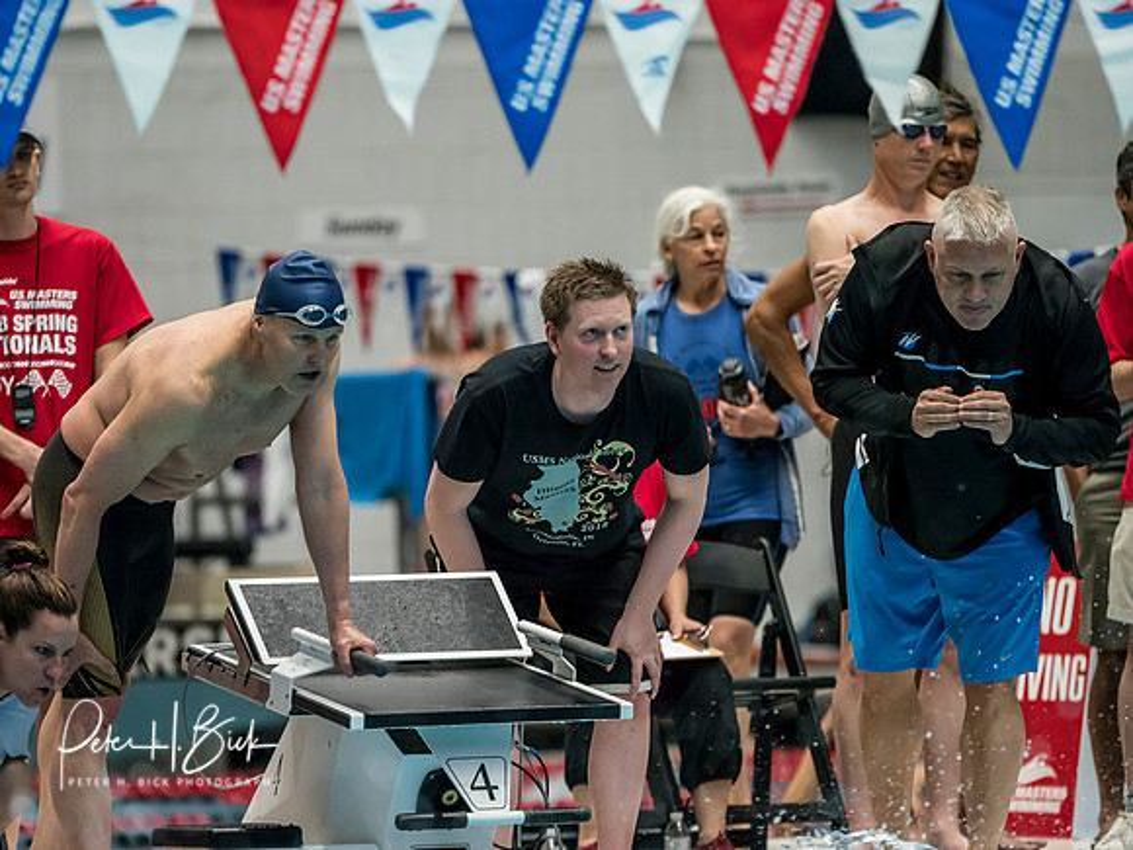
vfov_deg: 3.7
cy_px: 425
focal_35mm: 401
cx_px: 566
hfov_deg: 4.9
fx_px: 13125
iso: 3200
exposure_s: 1/1000
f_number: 2.8
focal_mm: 200
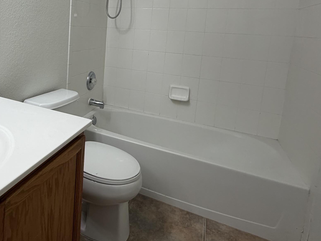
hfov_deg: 60.9
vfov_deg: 49.0
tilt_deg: -6.7
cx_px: 72
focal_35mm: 27
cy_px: 55
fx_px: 250
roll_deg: -2.6
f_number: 2.2
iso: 160
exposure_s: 1/120
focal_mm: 2.22
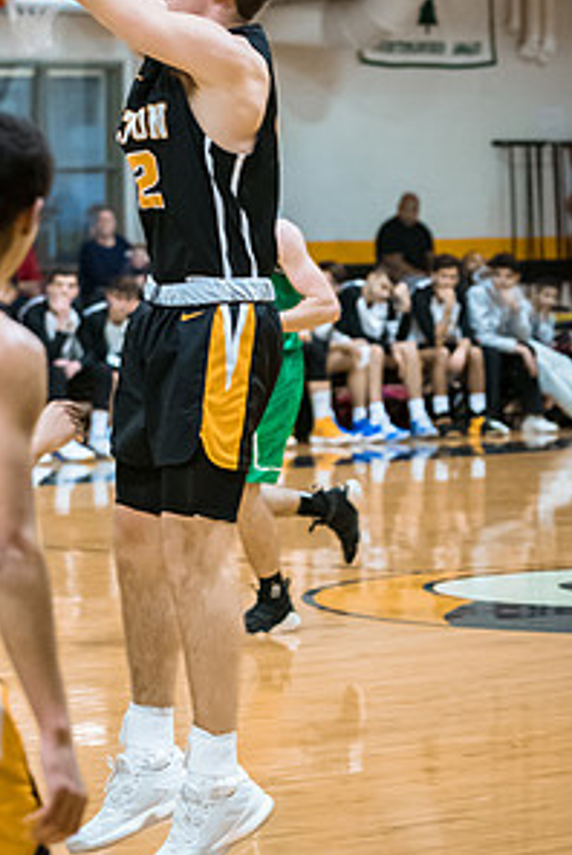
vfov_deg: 10.0
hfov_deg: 6.7
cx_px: 156
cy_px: 407
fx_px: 4874
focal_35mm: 205
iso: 3200
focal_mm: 90
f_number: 2.8
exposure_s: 1/400
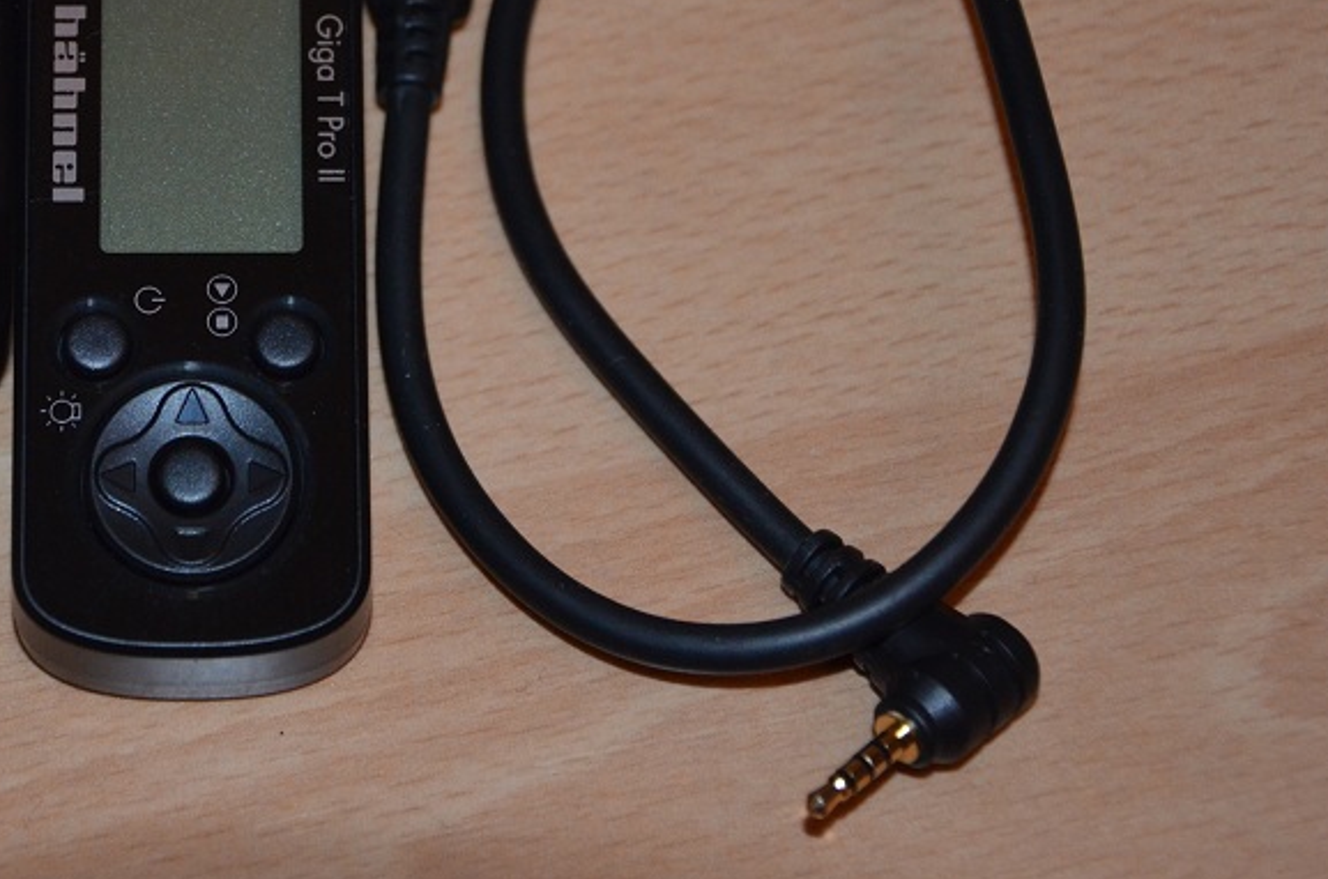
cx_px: 258
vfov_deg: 10.2
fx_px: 4895
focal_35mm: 133
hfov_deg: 15.3
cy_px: 127
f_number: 5
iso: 1400
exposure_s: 1/60
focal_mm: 50
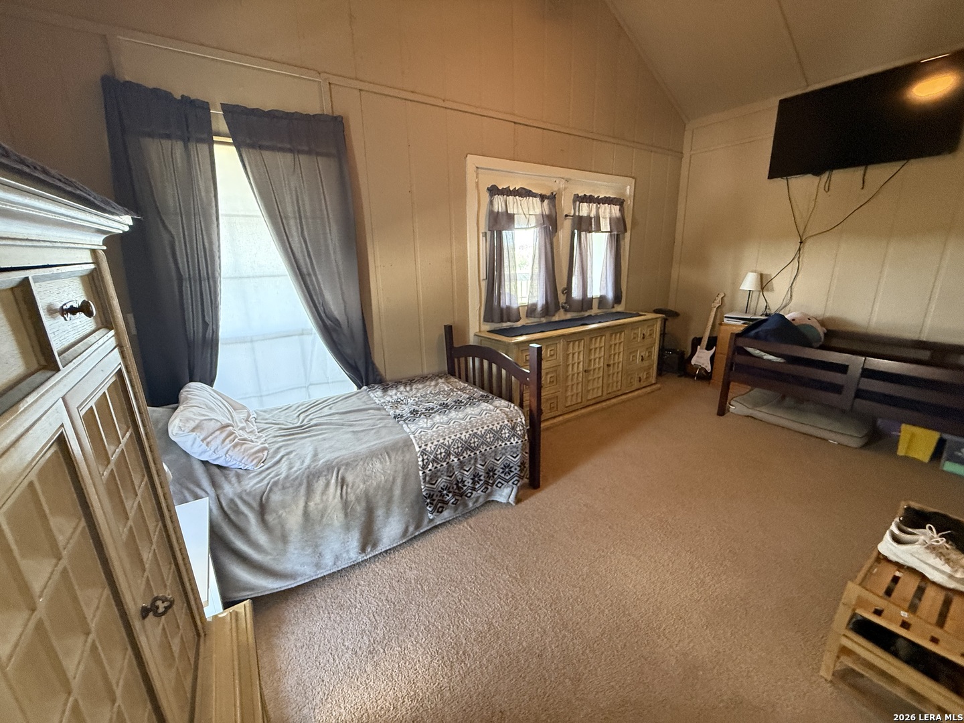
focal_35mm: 14
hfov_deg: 102.1
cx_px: 482
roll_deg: +1.8
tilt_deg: -14.6
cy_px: 362
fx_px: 390
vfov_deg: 85.7
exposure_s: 1/60
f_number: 2.2
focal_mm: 2.22
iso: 500
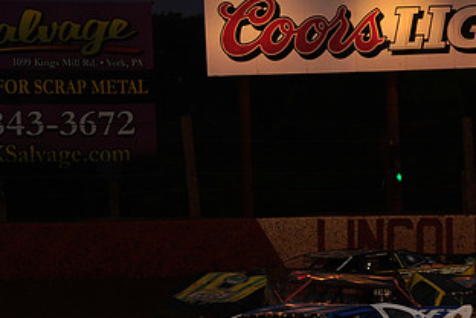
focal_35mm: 223
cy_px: 292
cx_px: 365
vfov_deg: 6.1
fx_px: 2948
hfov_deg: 9.2
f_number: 6.3
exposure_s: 1/320
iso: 800
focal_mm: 120
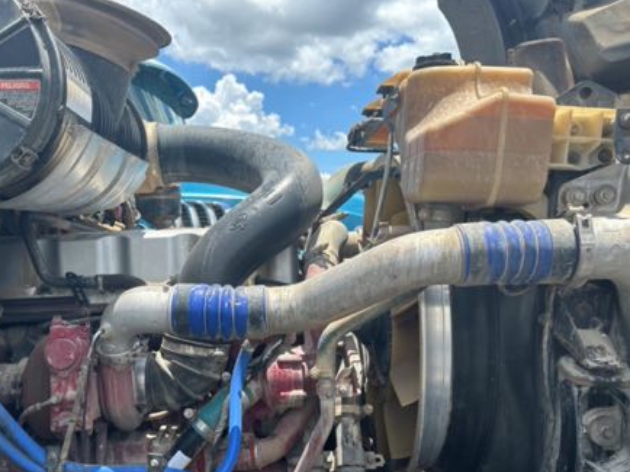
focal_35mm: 31
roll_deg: +0.2
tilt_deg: -7.2
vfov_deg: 45.0
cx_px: 226
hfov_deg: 57.5
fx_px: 564
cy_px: 299
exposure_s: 1/1845
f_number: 1.78
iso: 80
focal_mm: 6.86
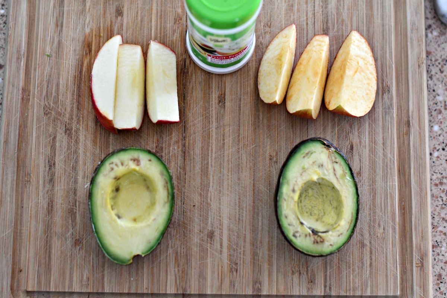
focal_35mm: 75
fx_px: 931
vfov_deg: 18.2
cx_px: 224
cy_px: 149
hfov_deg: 27.0
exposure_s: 1/125
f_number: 2.8
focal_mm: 50
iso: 3200
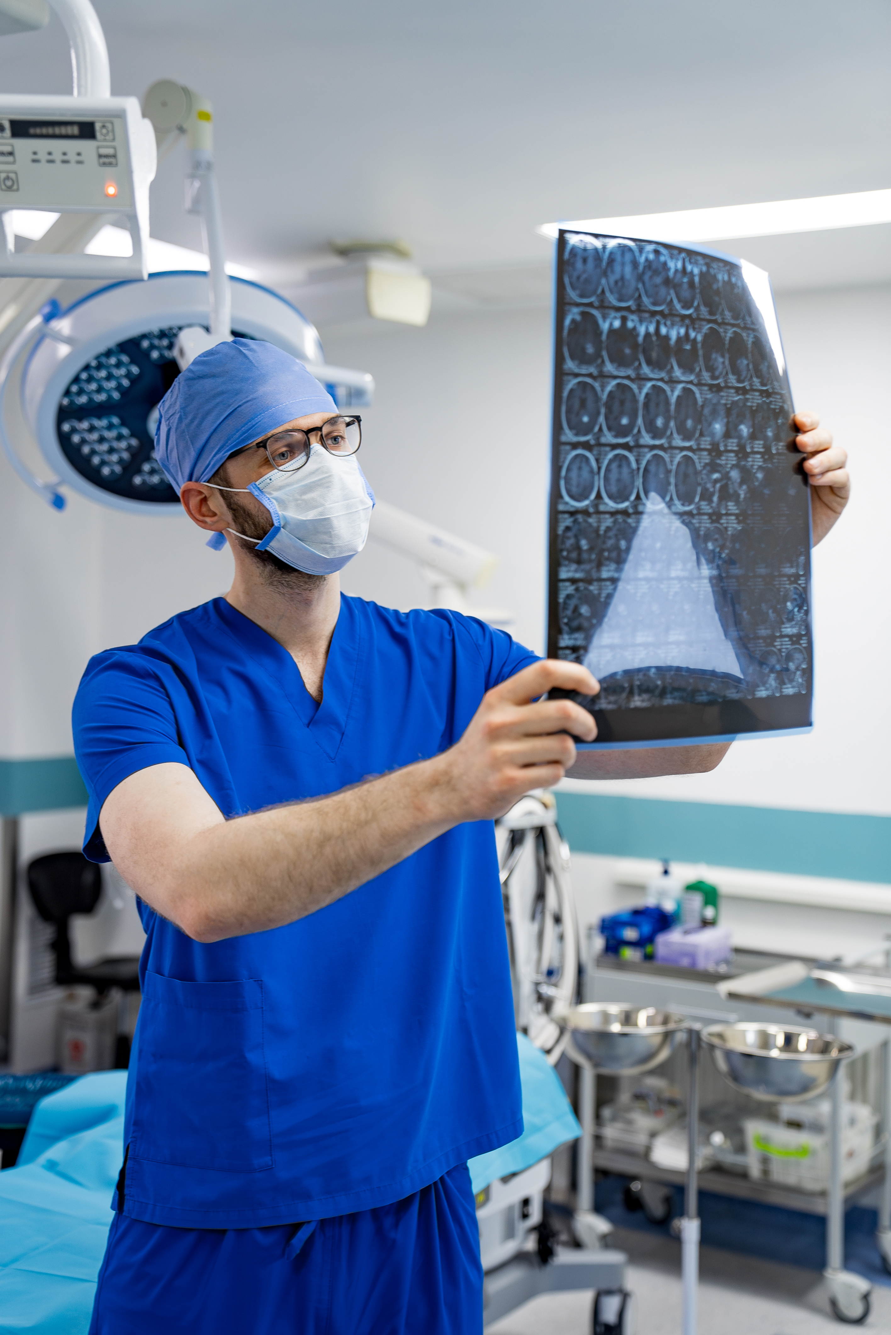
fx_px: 1854
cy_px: 668
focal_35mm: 50
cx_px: 446
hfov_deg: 27.0
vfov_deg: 39.6
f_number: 2.8
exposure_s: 1/200
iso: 800
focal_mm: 50
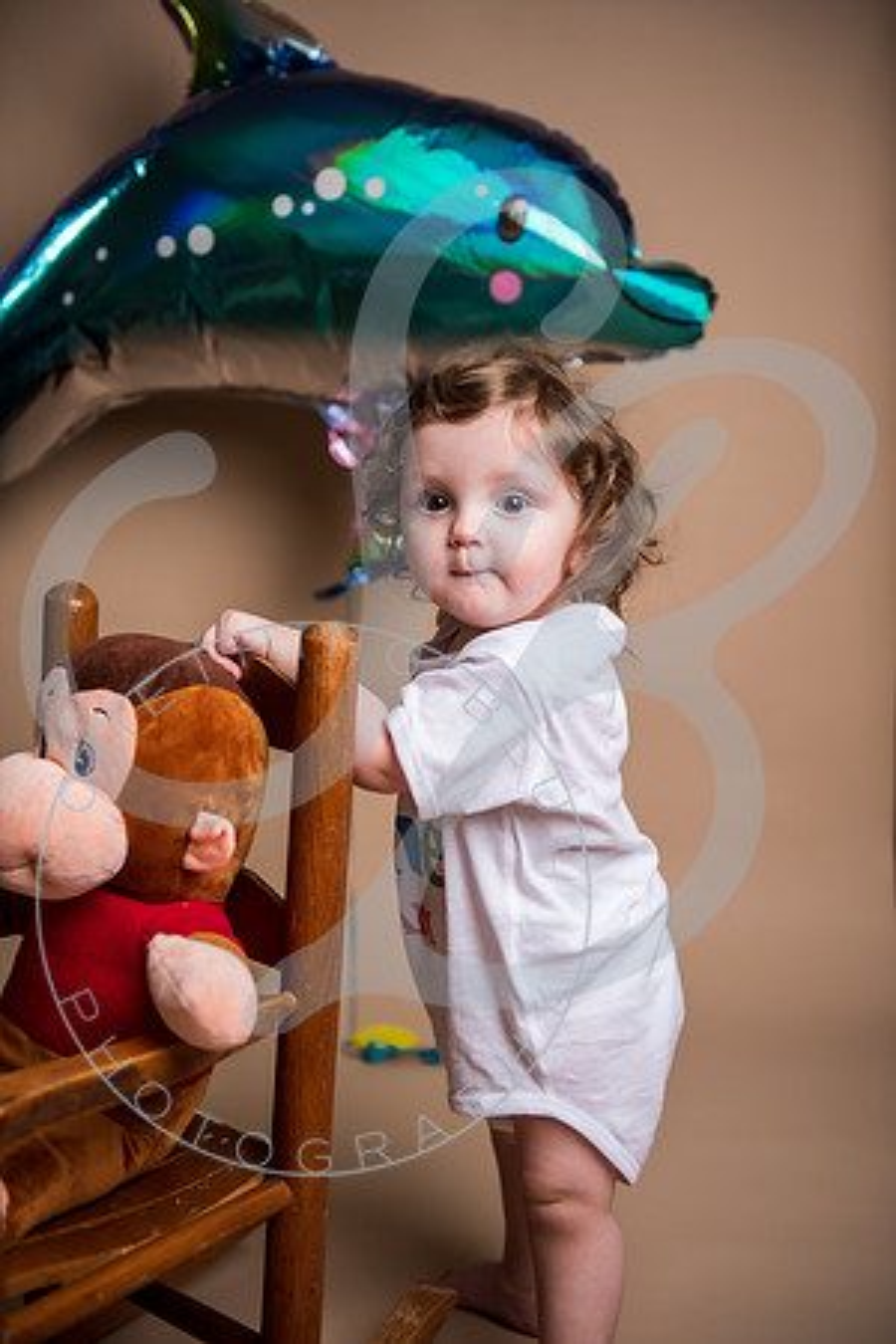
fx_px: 1792
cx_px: 448
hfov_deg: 28.1
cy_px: 672
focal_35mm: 48
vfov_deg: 41.1
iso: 125
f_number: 2.8
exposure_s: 1/125
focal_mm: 48
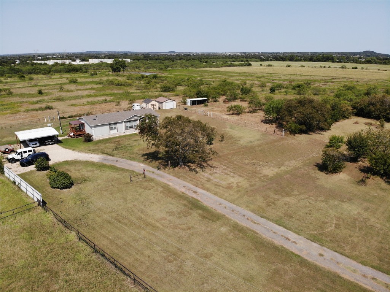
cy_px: 146
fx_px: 270
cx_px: 195
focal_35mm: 24
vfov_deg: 56.8
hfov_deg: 71.6
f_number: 2.8
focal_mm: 4.5
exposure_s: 1/1218
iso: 100
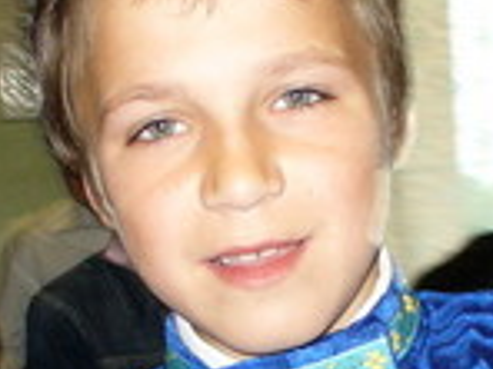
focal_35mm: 125
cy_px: 450
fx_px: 1780
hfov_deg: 15.7
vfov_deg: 11.6
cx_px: 320
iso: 100
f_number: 2.8
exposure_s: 1/30
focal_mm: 6.1
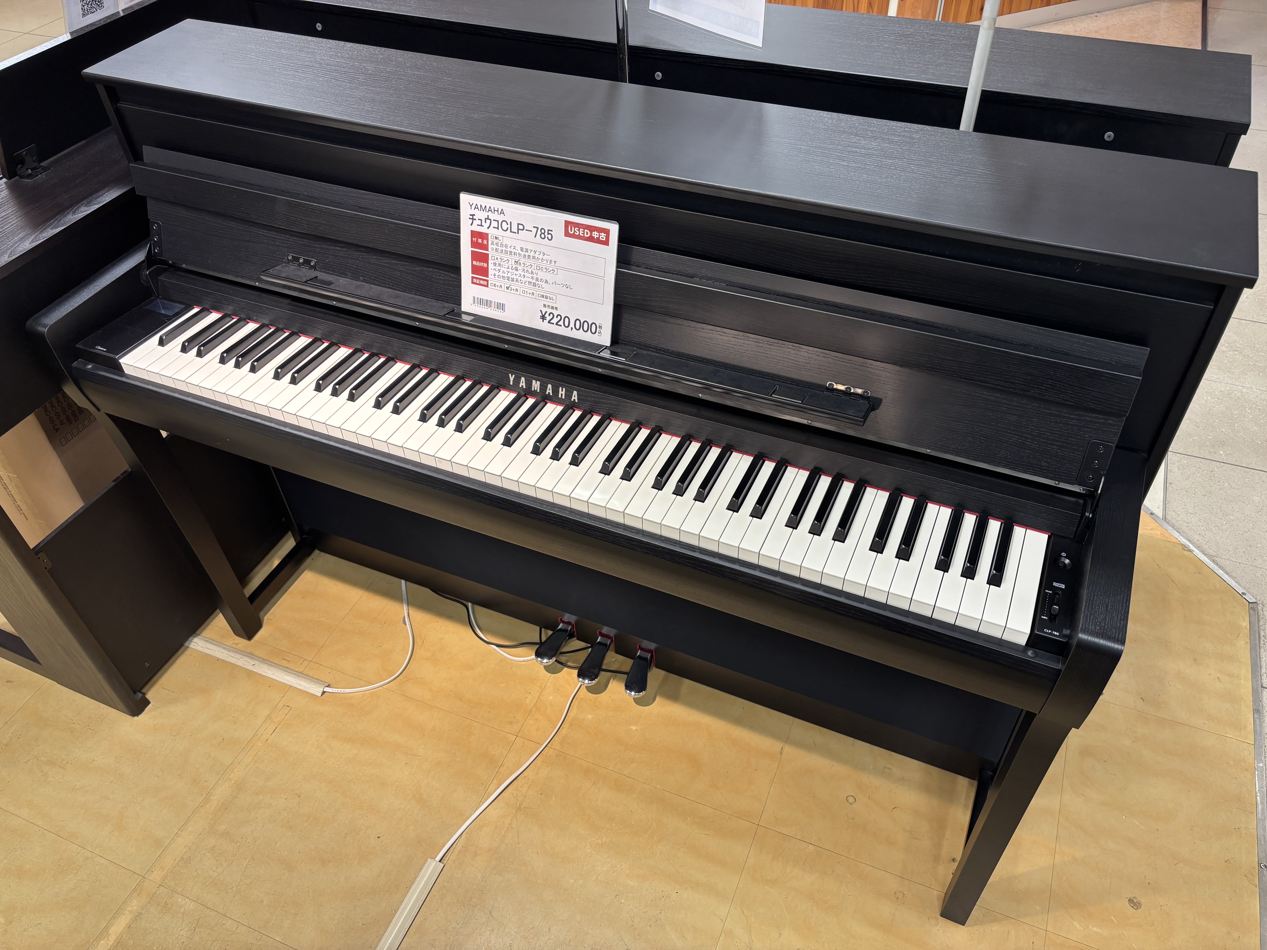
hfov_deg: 67.3
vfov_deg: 53.1
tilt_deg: -44.3
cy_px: 475
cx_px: 634
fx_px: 952
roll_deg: +3.1
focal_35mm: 26
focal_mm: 5.96
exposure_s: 1/50
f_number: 1.6
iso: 80
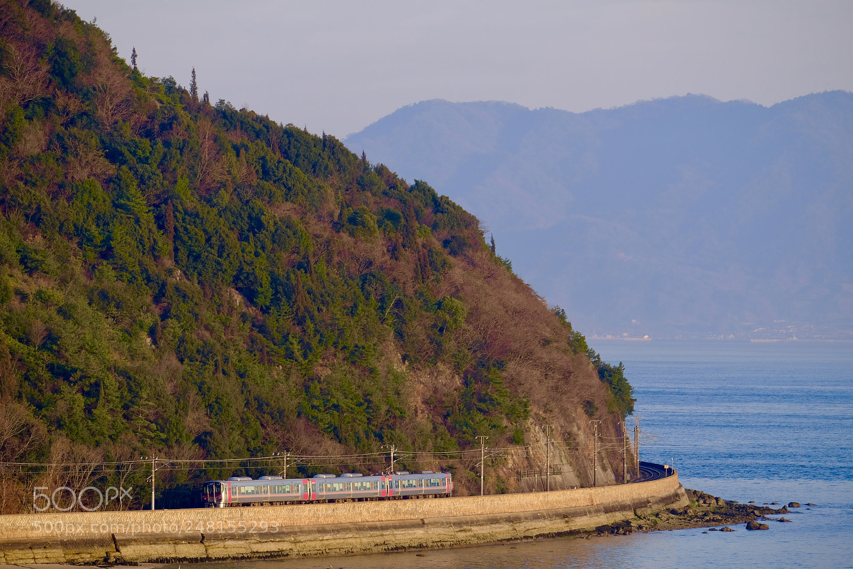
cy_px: 284
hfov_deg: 9.2
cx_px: 426
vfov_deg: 6.2
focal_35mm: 223
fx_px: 5282
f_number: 5.6
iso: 200
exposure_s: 1/210
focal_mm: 148.5
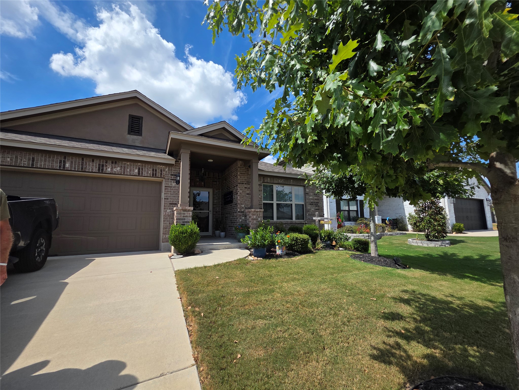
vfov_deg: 89.9
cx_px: 260
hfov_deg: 106.2
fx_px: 195
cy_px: 195
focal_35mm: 13
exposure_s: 1/2490
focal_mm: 2.2
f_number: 1.9
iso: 40
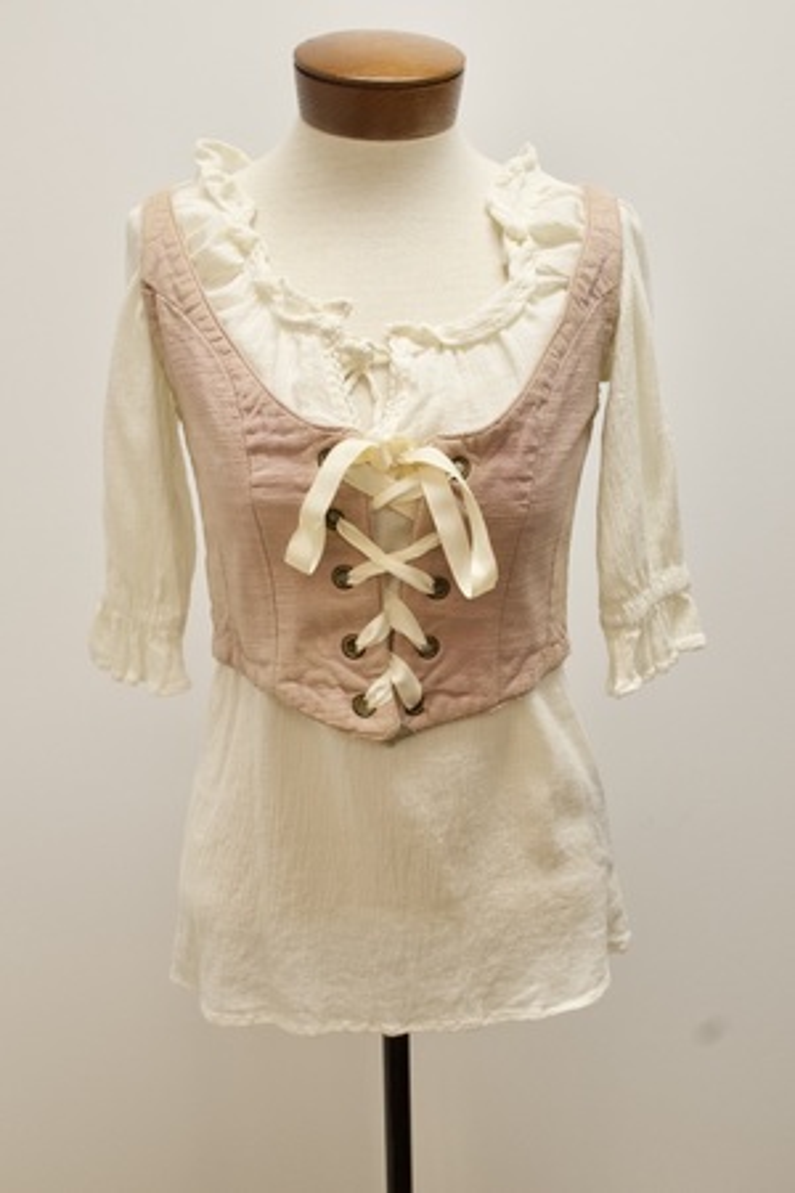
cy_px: 596
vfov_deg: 55.1
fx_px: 1143
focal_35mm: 34
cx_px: 398
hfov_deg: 38.4
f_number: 8
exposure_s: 1/100
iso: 1600
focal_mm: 23
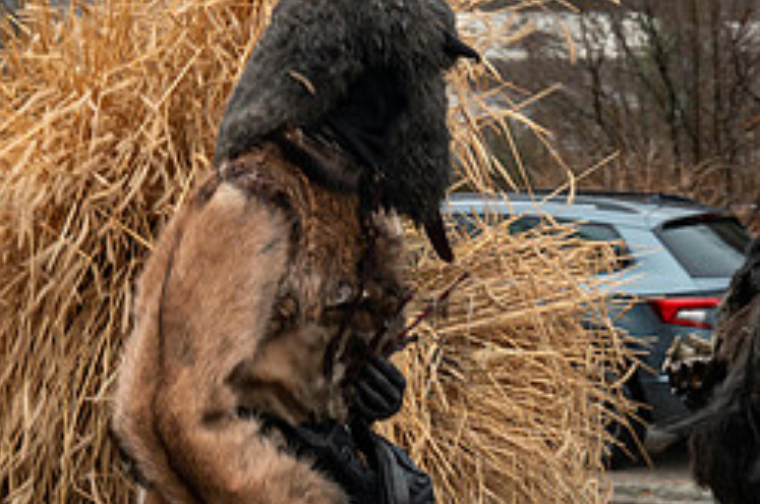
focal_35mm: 105
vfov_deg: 12.9
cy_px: 406
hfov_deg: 19.5
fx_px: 2212
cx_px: 449
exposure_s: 1/160
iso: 800
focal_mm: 45
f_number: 6.3
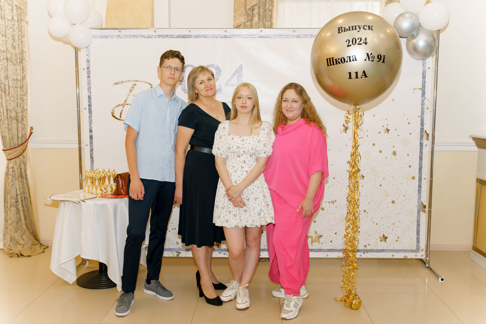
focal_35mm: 35
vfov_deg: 37.9
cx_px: 243
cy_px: 162
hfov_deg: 54.4
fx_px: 472
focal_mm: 35
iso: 320
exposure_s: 1/125
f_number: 2.5
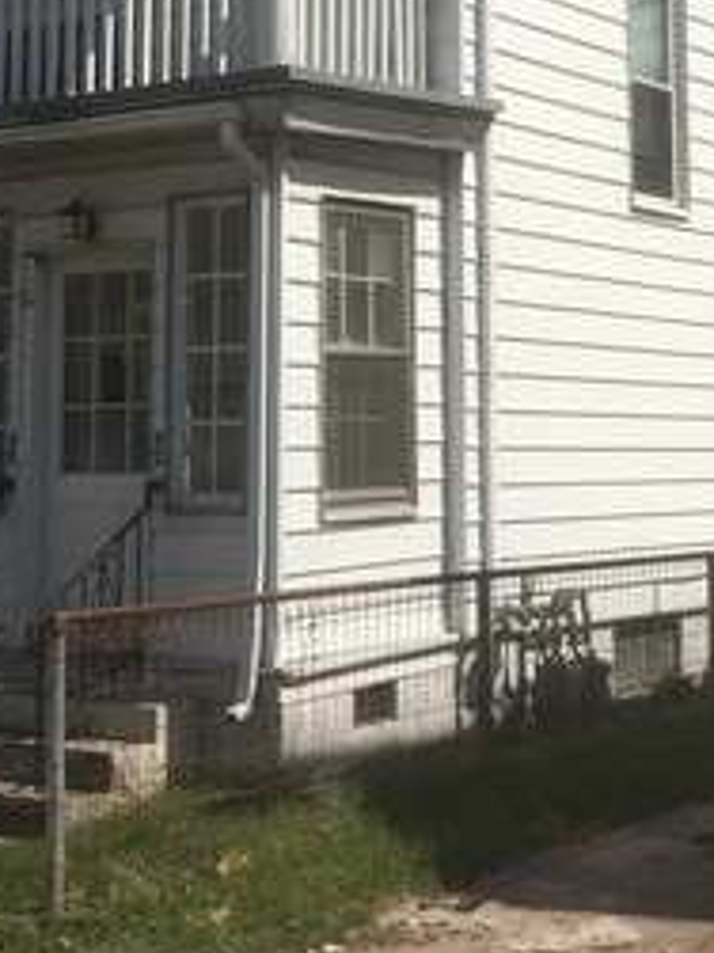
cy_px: 234
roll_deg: -0.2
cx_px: 346
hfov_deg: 19.1
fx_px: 2119
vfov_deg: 25.0
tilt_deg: +7.5
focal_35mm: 77
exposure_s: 1/2959
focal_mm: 4.15
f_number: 2.2
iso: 25
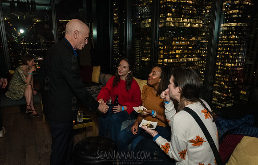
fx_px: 198
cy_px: 93
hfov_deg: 66.2
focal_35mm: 28
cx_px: 127
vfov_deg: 45.1
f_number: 4
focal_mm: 24
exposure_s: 1/200
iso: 6400
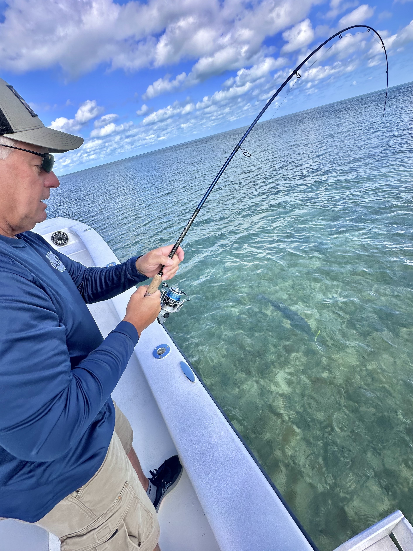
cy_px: 259
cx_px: 209
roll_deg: +14.8
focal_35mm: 15
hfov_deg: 81.7
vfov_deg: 98.1
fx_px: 239
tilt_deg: -29.3
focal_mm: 2.22
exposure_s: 1/1289
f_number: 2.2
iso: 40
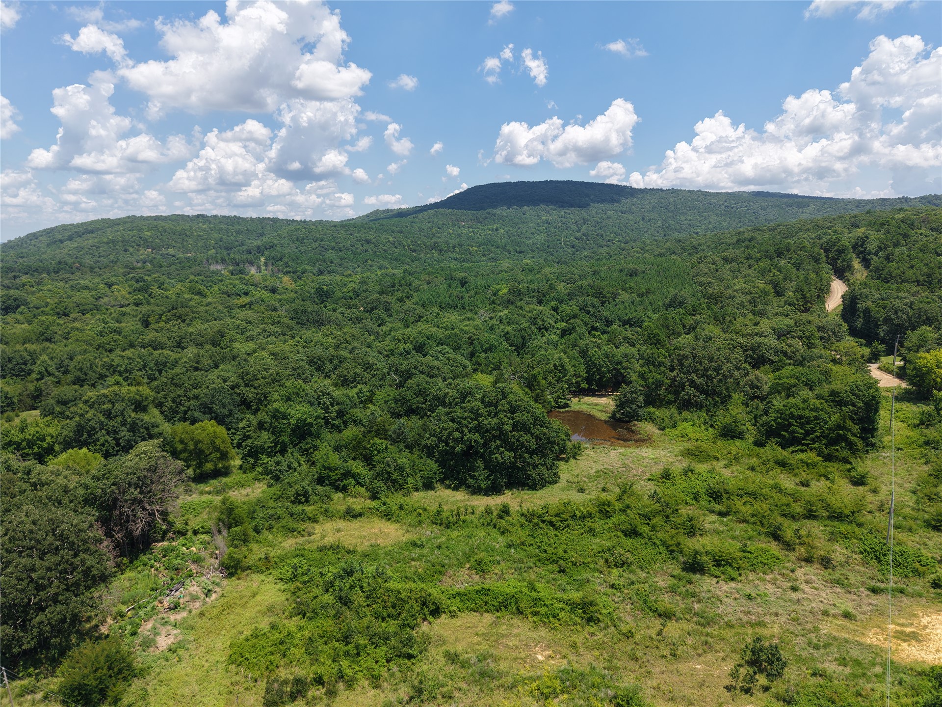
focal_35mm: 24
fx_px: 653
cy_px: 354
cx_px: 471
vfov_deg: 56.8
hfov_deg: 71.6
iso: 190
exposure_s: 1/4000
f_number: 1.8
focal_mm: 8.67
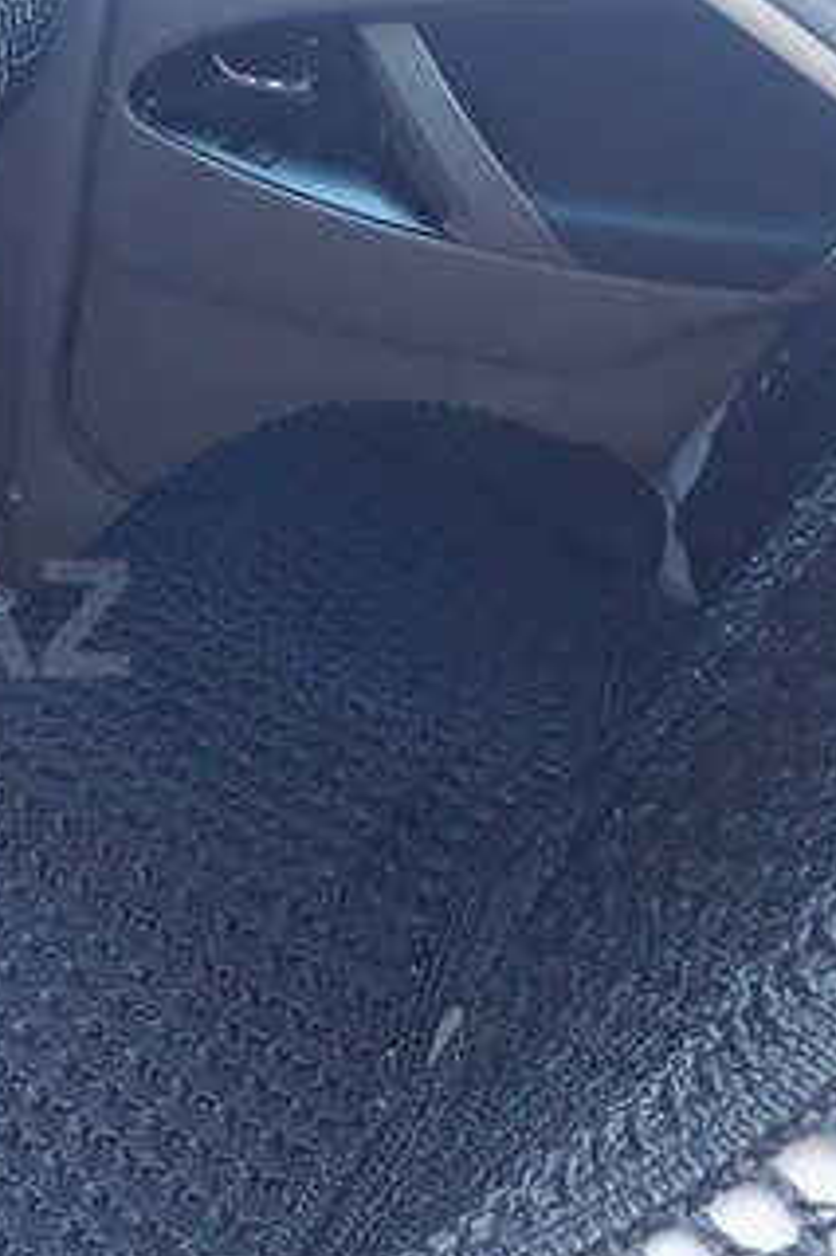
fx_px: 2022
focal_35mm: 58
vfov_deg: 34.5
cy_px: 618
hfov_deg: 21.1
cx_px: -271
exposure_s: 1/33
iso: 160
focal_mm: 3.6
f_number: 1.9
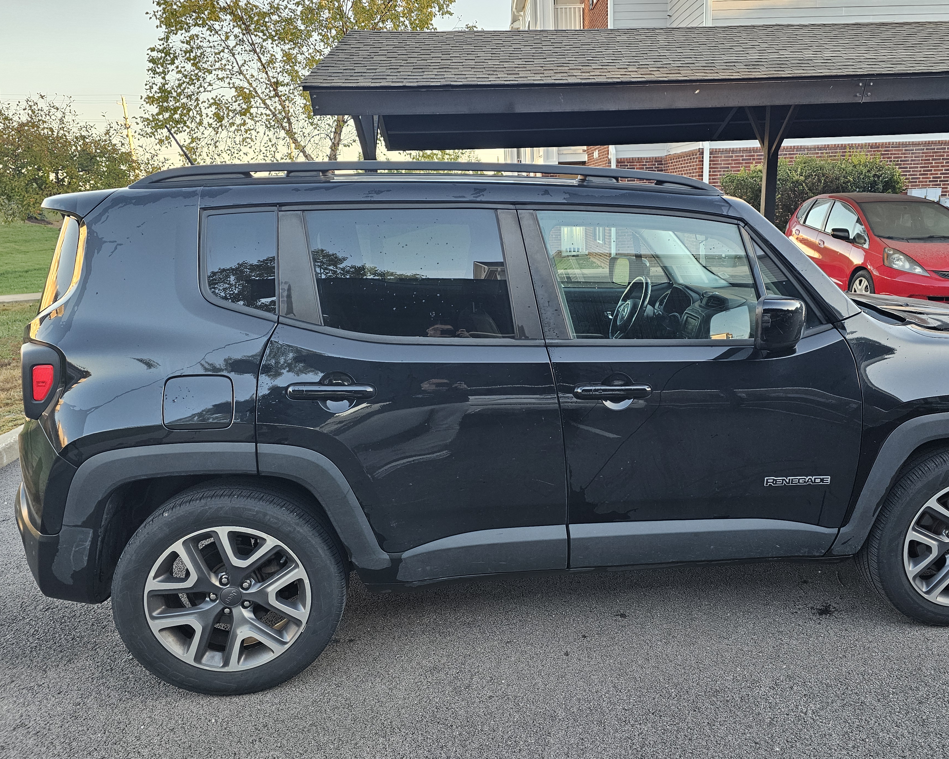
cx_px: 543
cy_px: 377
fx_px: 730
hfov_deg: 65.7
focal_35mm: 26
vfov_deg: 54.9
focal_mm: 6.3
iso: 125
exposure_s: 1/180
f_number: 1.7
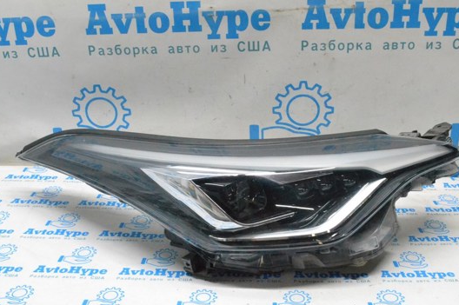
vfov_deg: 33.3
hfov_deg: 48.4
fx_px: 510
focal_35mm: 40
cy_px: 143
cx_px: 252
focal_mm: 22
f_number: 13
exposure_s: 1/100
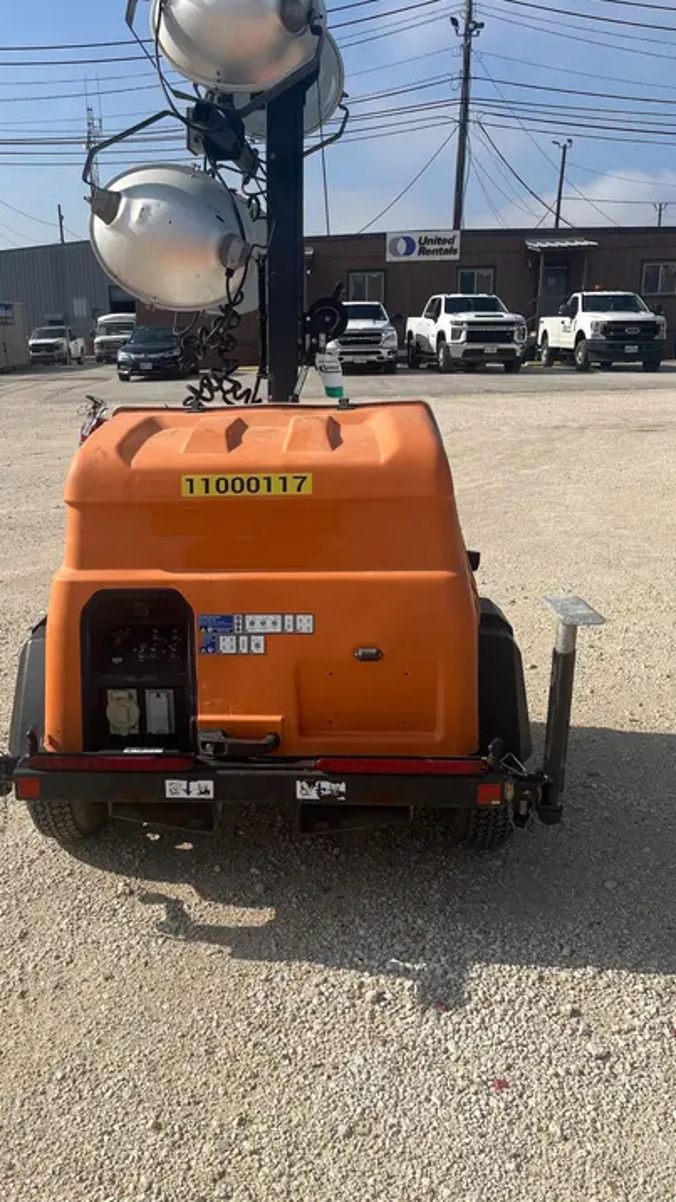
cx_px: 257
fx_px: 924
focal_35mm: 29
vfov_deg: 66.1
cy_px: 592
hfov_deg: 39.9
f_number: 1.6
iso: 50
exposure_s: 1/4854
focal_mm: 5.1
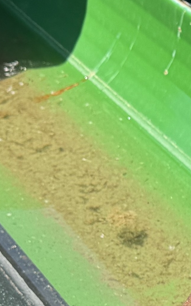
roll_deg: -1.4
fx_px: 1182
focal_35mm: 142
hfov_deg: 8.8
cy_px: 228
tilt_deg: -31.2
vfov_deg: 14.7
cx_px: 369
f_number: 1.78
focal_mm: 6.76
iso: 80
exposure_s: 1/1767
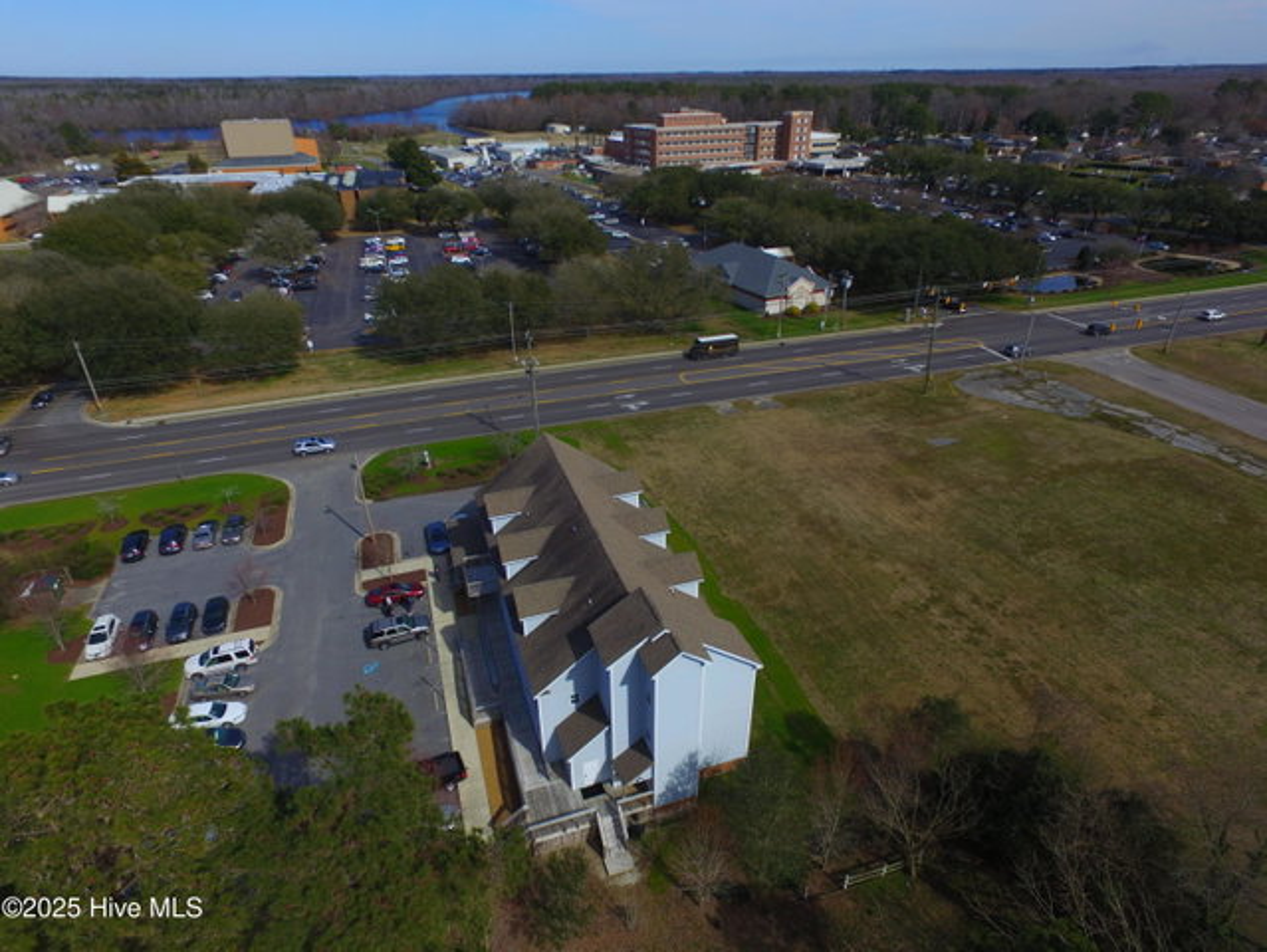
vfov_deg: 66.0
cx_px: 634
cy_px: 476
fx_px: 732
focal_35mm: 20
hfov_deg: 81.7
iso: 100
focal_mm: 3.61
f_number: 2.8
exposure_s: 1/1859
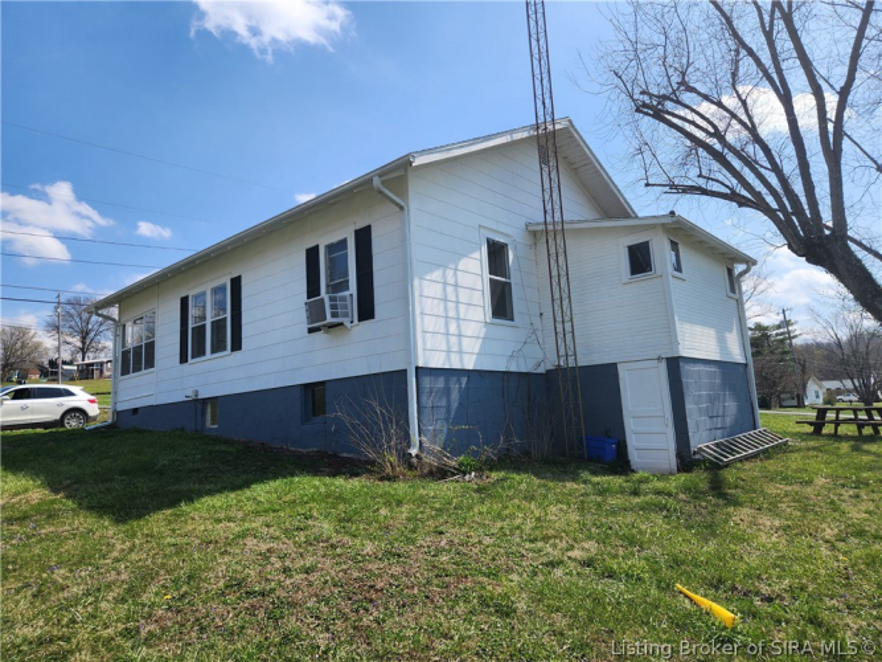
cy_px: 331
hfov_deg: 73.9
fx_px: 586
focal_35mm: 23
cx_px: 441
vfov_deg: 58.9
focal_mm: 5.4
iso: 20
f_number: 1.8
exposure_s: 1/1751
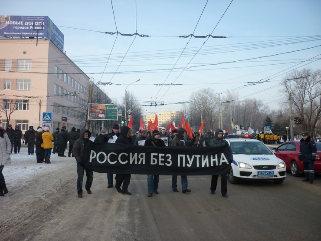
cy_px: 120
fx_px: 306
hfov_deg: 55.4
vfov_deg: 42.9
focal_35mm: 33
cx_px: 160
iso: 80
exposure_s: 1/500
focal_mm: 5.5
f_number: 2.8
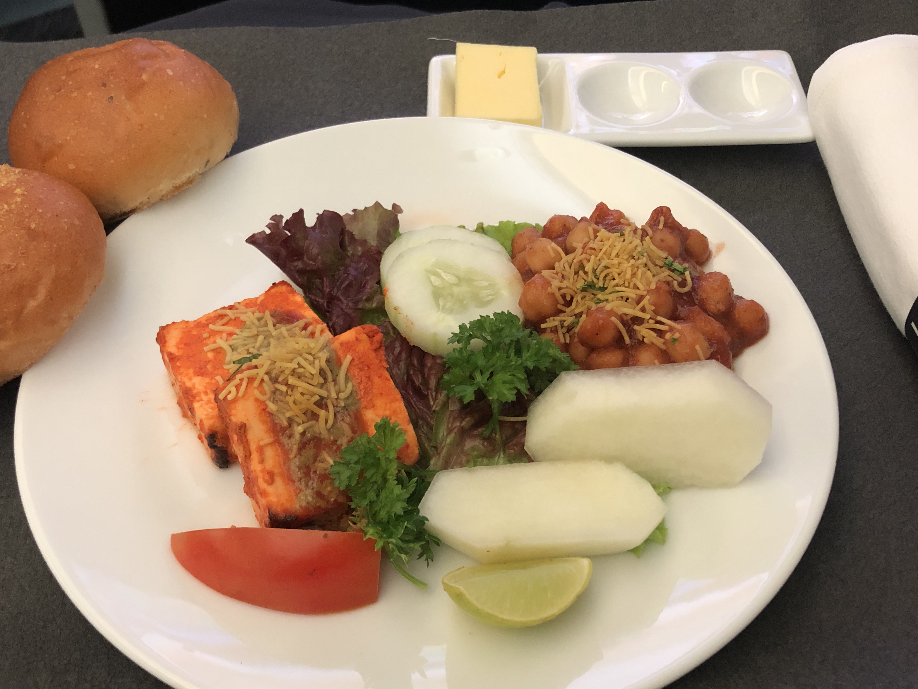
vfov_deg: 39.7
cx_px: 454
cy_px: 354
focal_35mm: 36
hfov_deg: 51.4
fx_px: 955
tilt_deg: -49.8
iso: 100
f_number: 1.8
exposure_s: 1/7
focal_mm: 3.99
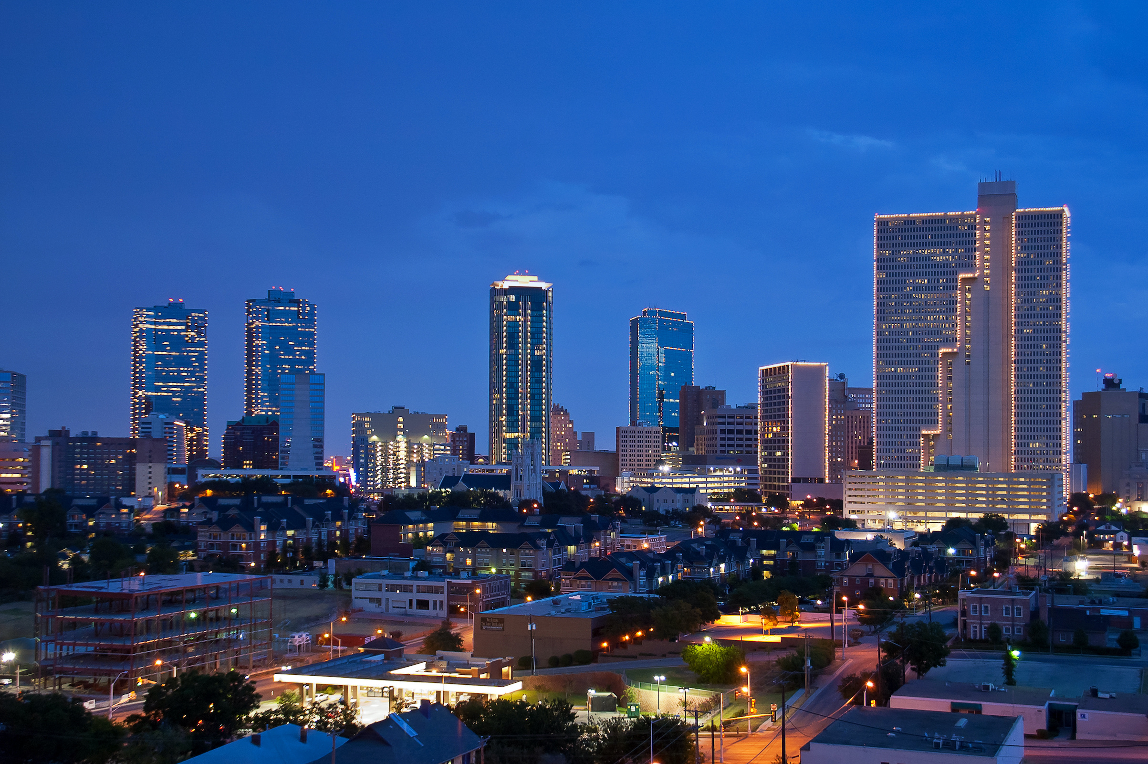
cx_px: 574
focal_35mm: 48
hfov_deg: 41.1
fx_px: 1529
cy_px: 382
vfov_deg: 28.0
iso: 320
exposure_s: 1/1.67
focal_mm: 32
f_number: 5
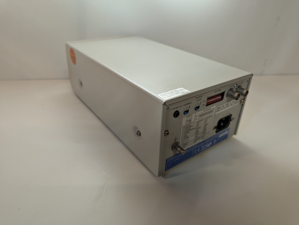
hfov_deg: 71.5
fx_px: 208
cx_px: 150
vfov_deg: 56.9
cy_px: 112
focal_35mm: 24
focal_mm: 6.81
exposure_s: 1/100
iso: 82
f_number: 1.85
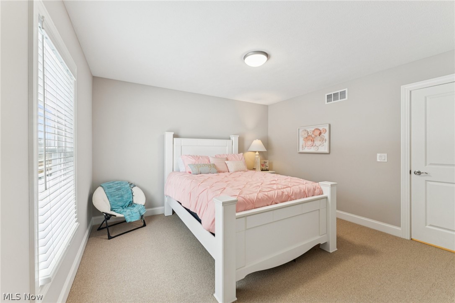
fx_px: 177
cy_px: 152
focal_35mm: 14
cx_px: 228
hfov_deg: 104.3
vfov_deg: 81.2
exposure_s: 1/20
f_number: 5.6
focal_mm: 14
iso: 250
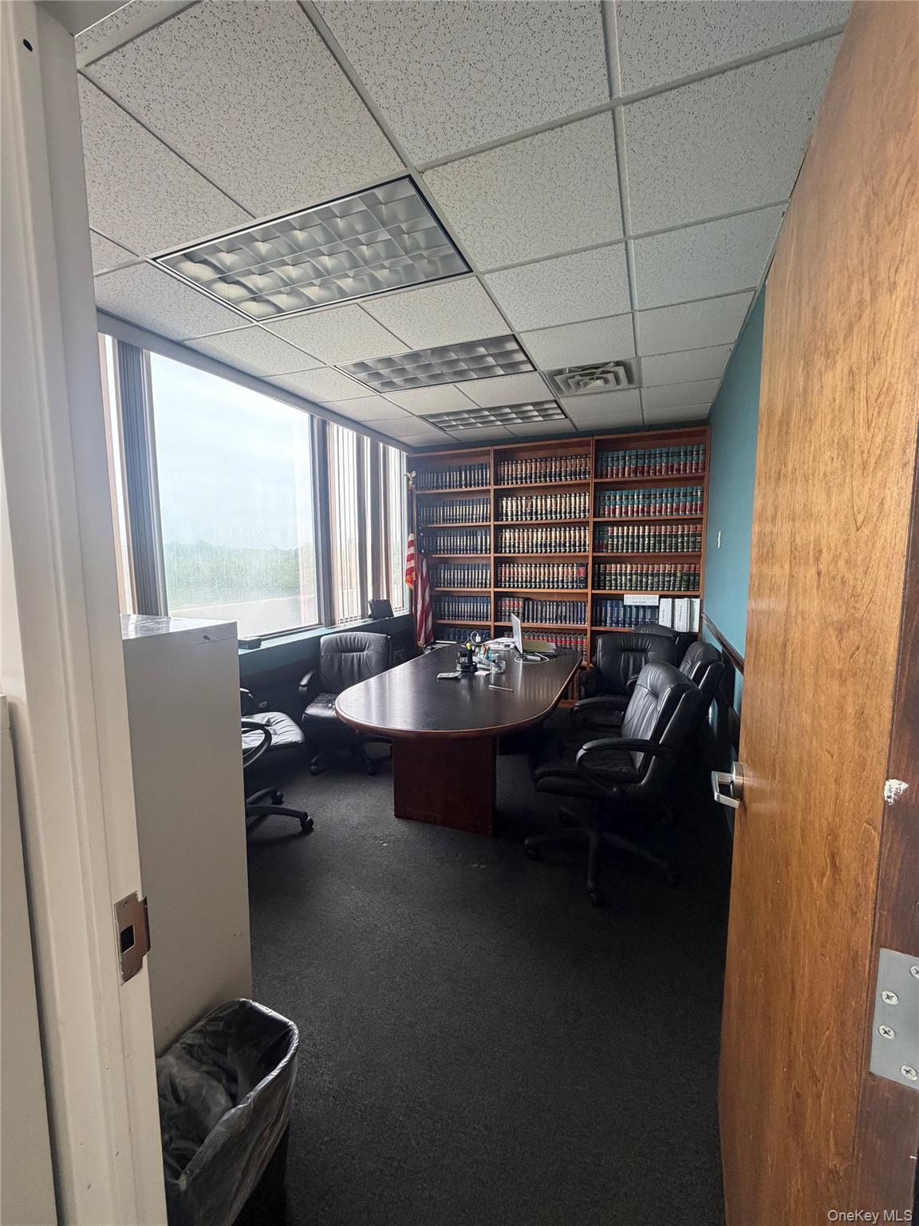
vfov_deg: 102.1
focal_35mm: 14
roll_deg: +0.1
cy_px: 613
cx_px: 460
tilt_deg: -6.4
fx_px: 496
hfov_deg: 85.7
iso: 320
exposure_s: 1/84
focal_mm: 2.22
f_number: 2.2
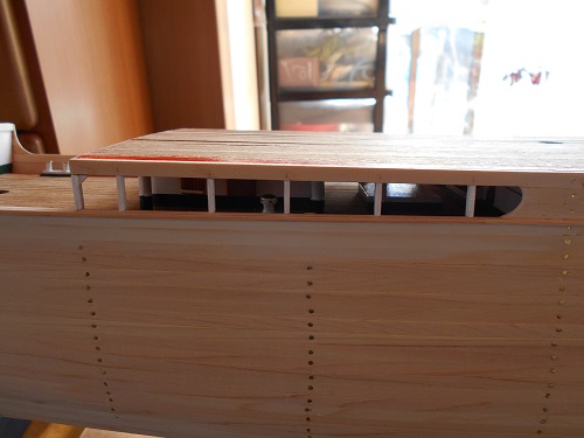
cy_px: 219
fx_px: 506
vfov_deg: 46.8
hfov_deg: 60.0
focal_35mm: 30
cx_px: 292
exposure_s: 1/30
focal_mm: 5.1
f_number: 3.4
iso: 125
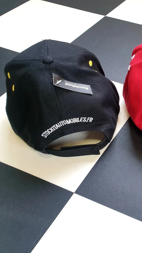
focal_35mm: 38
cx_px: 167
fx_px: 254
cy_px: 126
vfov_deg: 52.8
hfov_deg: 27.7
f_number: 2.4
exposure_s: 1/50
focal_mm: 4.3
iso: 100
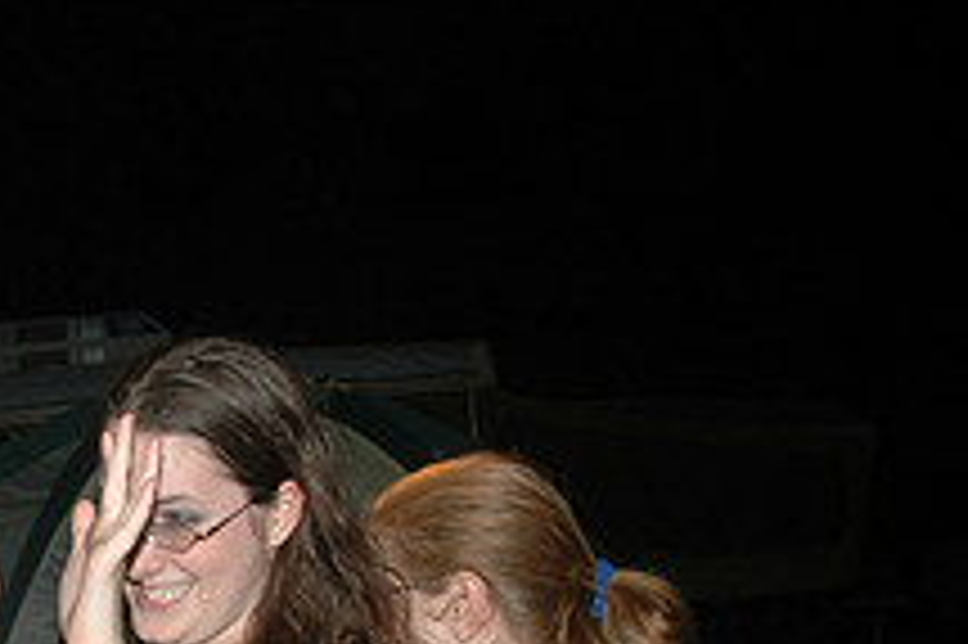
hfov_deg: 26.1
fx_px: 1961
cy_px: 811
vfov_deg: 17.6
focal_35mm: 73
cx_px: -32
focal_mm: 18
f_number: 4
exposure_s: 1/60
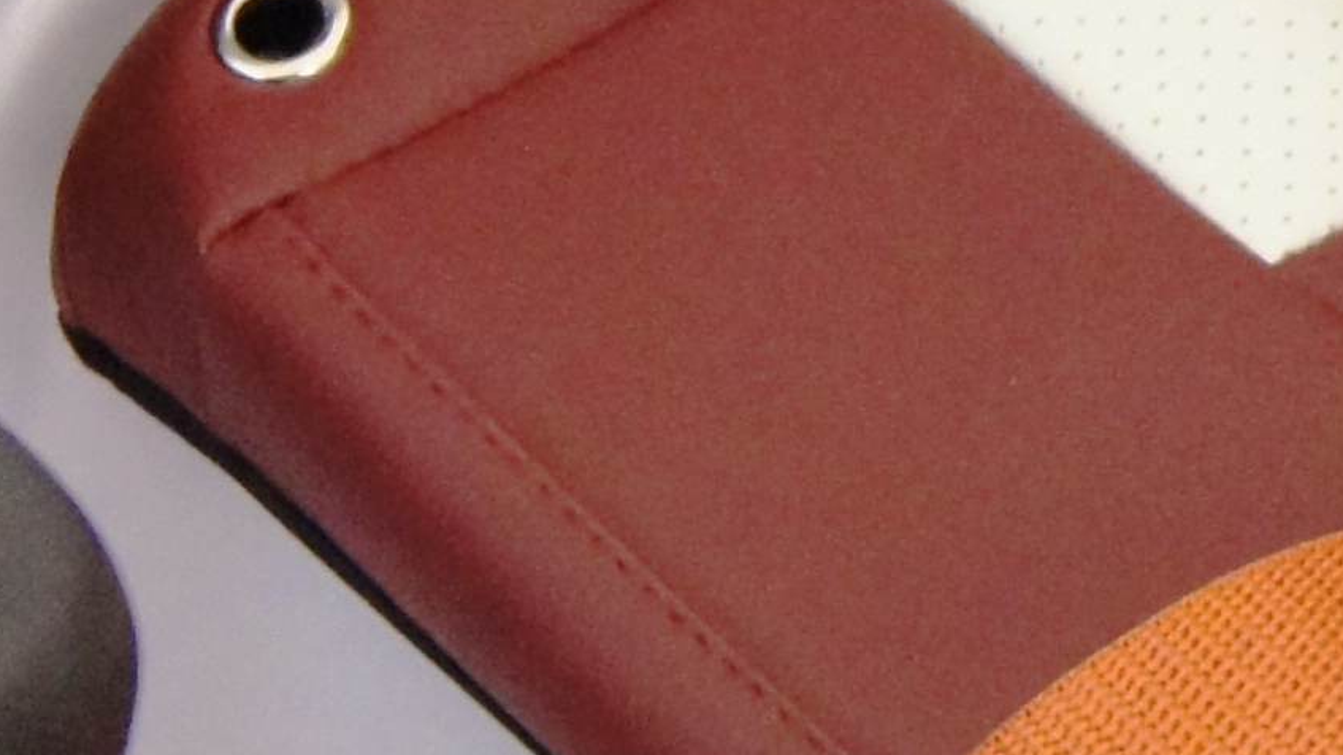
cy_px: -44
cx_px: 2007
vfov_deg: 4.8
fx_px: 9079
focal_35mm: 255
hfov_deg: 8.3
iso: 3200
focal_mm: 28
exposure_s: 1/80
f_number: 5.6
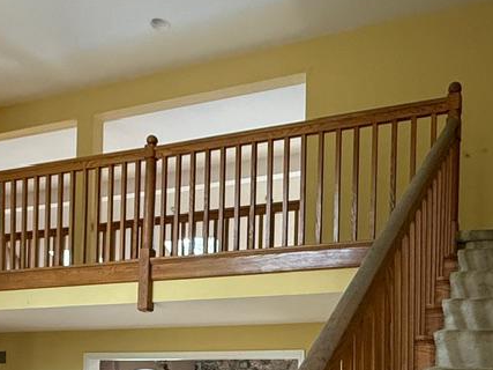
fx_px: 598
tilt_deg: +1.7
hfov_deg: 44.3
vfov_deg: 31.0
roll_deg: -1.4
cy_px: 397
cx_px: 320
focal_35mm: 42
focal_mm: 2.22
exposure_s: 1/84
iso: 320
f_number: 2.2
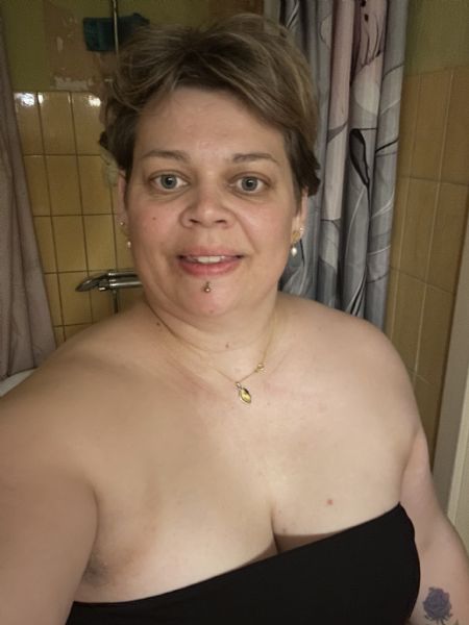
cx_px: 234
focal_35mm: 30
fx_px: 542
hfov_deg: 46.8
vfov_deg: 60.0
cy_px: 312
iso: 1000
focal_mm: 2.69
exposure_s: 1/17
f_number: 1.9
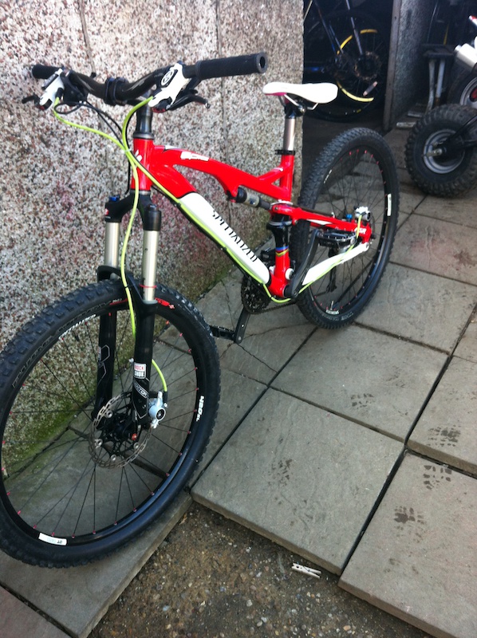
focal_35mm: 35
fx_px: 644
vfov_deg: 52.7
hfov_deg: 40.6
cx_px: 238
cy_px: 319
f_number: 2.8
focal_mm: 3.85
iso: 80
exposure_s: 1/60
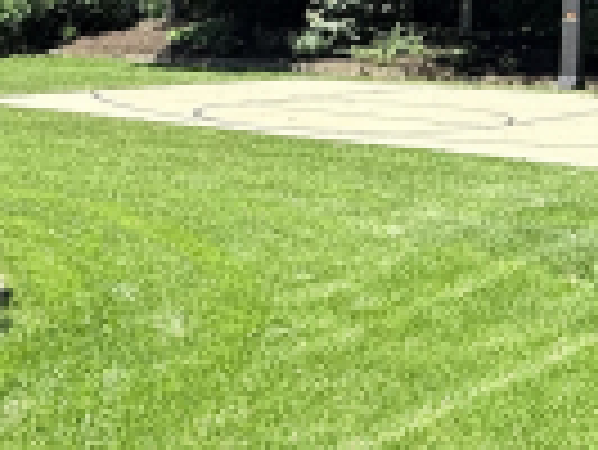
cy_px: 72
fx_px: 1210
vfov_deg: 20.7
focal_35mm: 70
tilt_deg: -1.2
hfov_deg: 27.6
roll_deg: -0.5
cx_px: 191
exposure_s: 1/701
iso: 50
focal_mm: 2.22
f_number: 2.2
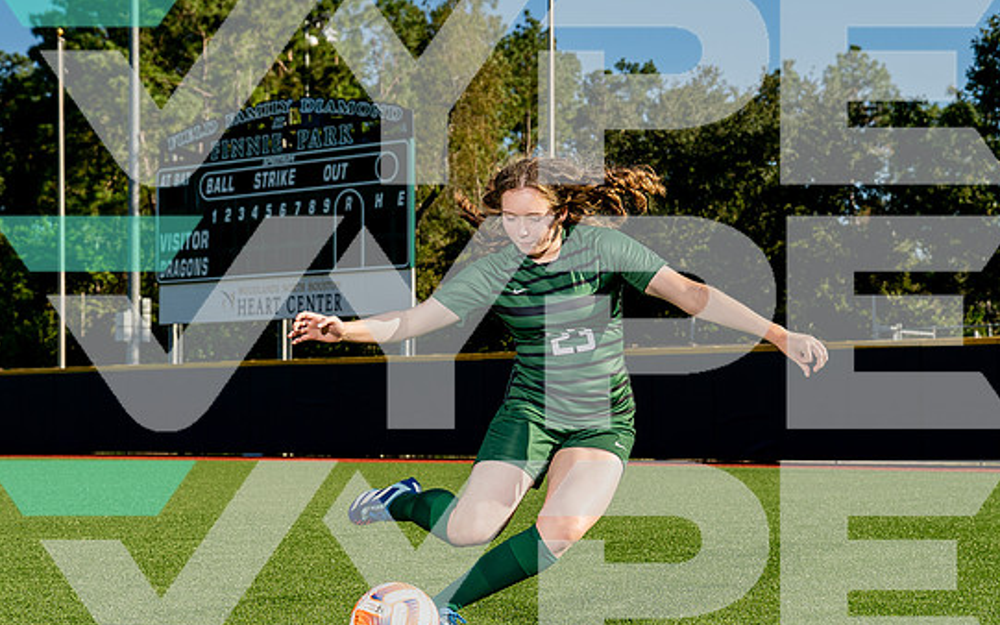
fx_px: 1989
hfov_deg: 28.2
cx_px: 501
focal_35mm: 73
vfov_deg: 17.8
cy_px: 346
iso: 100
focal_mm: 50
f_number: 5
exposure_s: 1/1250
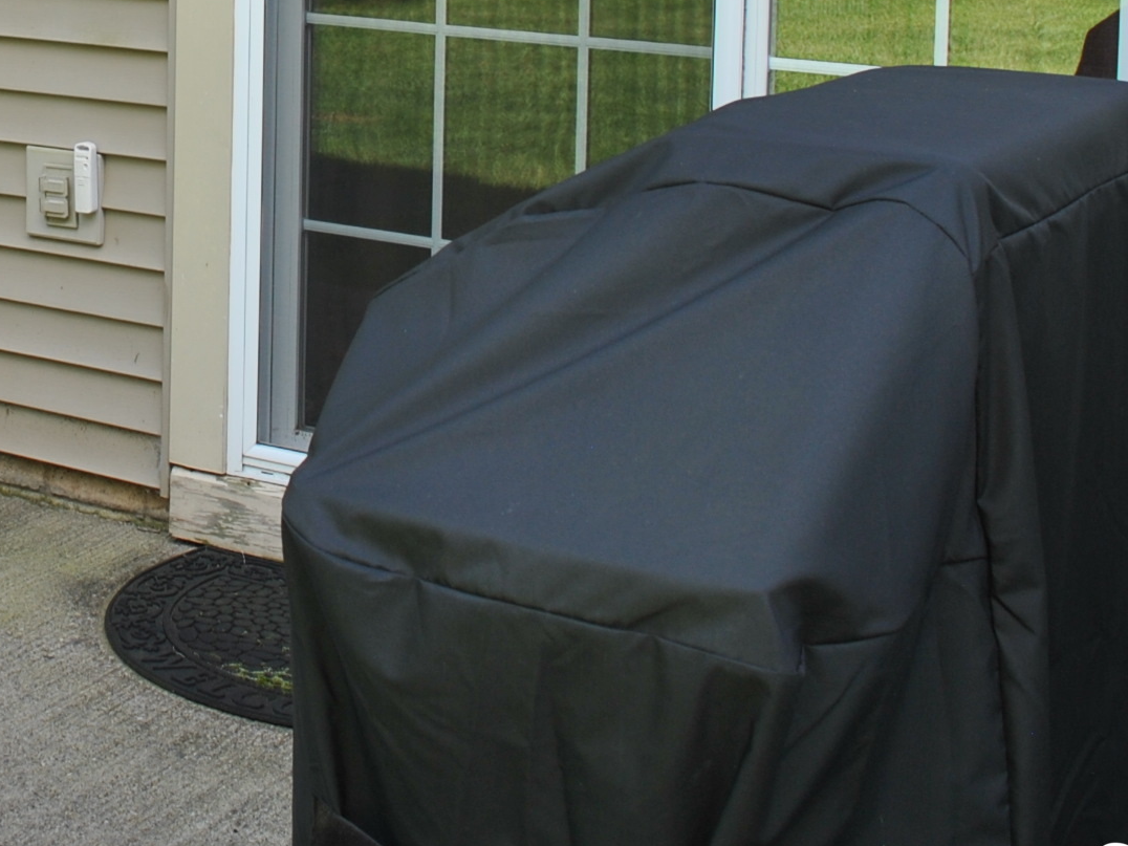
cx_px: 29
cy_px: -95
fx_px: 2281
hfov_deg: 26.5
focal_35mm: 70
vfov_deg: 20.0
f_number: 5.6
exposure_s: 1/125
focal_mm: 18
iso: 110
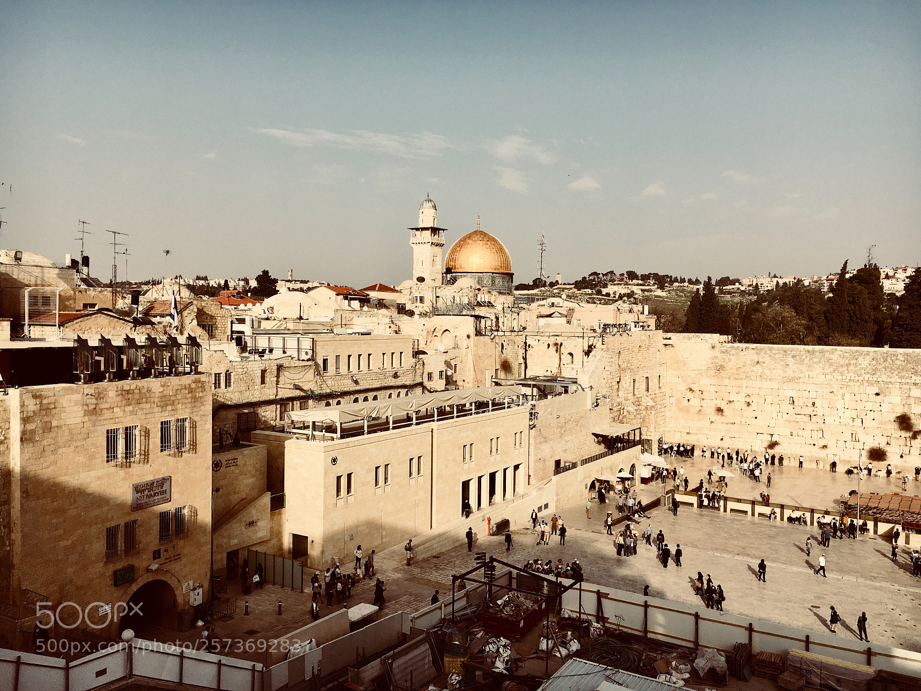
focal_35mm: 29
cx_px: 460
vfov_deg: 48.2
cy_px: 346
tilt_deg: -0.8
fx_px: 772
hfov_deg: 61.7
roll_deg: -0.6
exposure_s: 1/2079
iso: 25
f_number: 2.2
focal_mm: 4.15
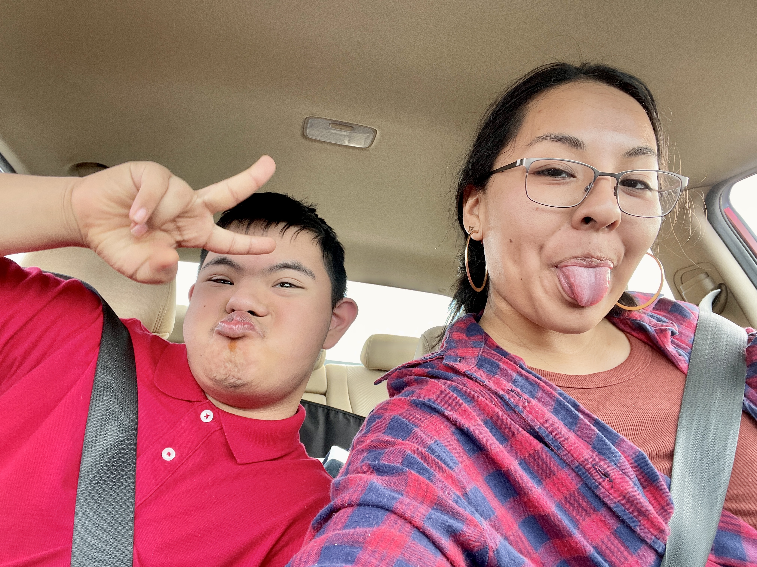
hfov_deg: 73.9
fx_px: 503
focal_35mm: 23
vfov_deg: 58.9
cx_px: 378
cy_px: 284
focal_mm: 2.71
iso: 100
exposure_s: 1/78
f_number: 2.2
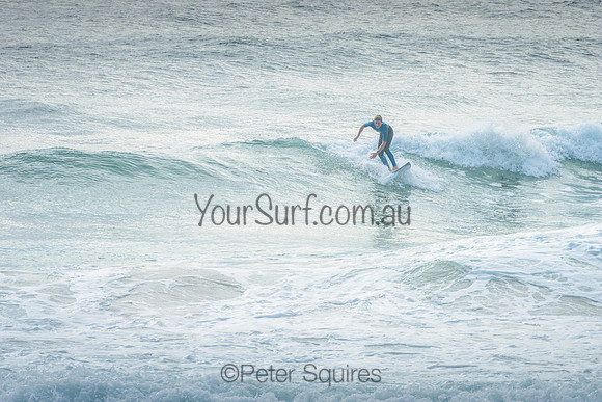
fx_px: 8203
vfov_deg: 2.8
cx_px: 366
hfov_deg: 4.2
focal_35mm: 490
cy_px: 191
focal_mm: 400
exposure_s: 1/1600
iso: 800
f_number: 16
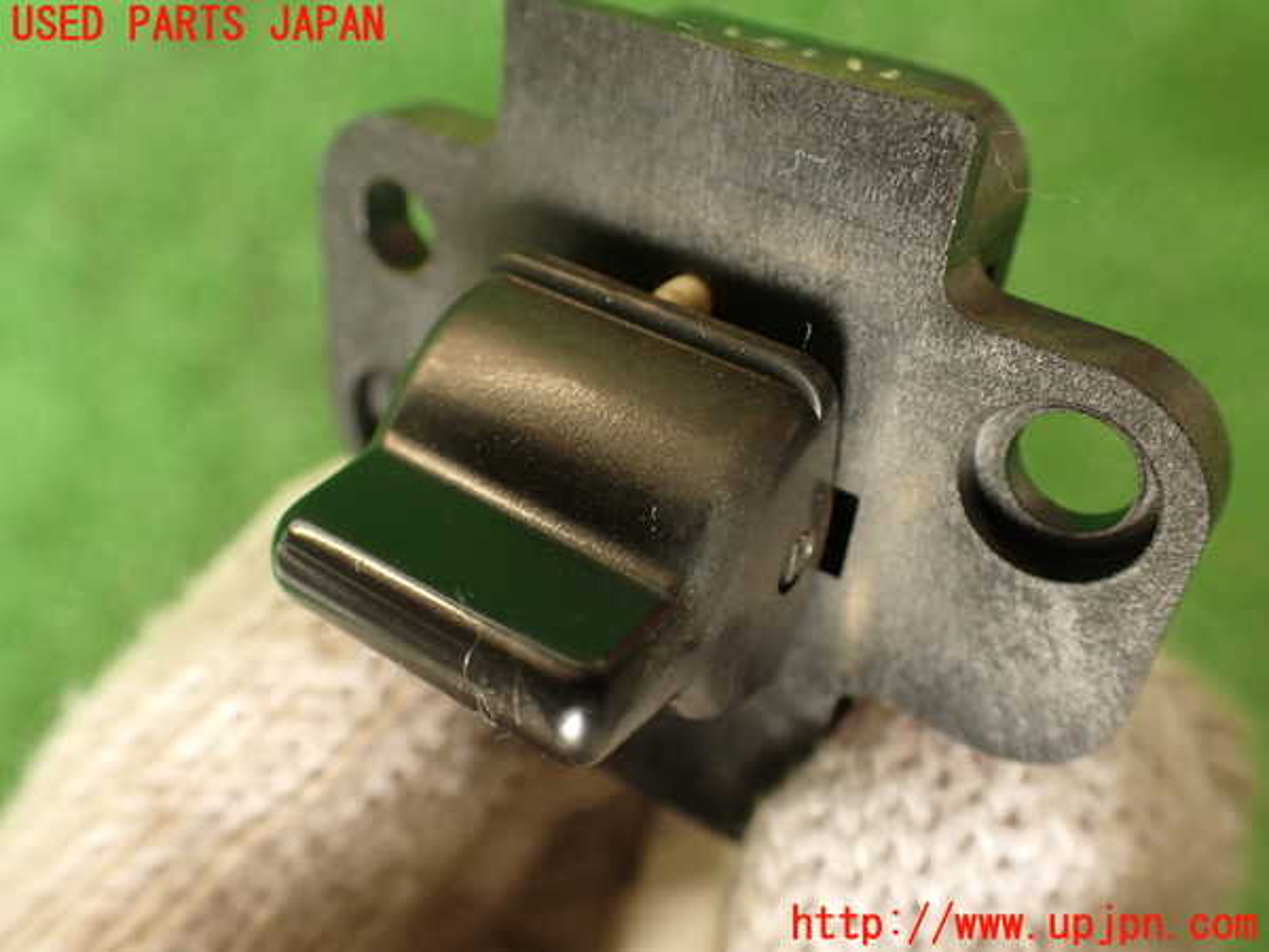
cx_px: 634
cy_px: 476
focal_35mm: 32
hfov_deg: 56.8
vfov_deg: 44.2
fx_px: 1173
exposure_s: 1/40
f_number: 2.4
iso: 200
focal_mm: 5.79
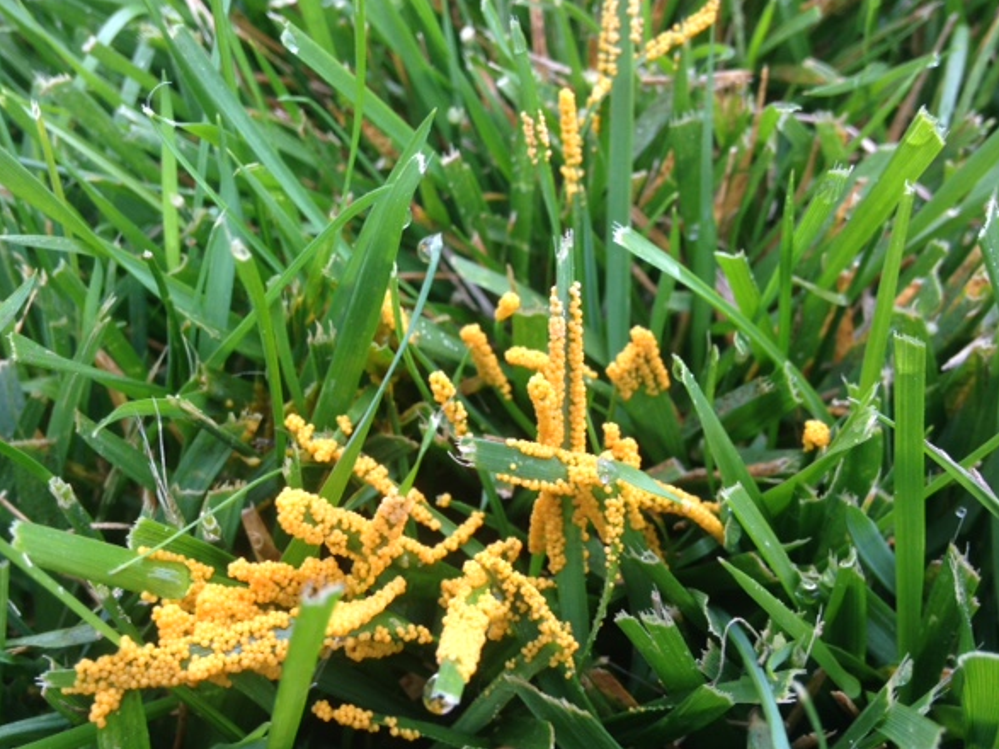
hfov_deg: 51.3
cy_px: 354
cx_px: 477
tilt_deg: -51.2
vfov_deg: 39.6
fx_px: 1039
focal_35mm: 36
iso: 50
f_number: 2.4
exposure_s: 1/120
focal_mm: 4.12
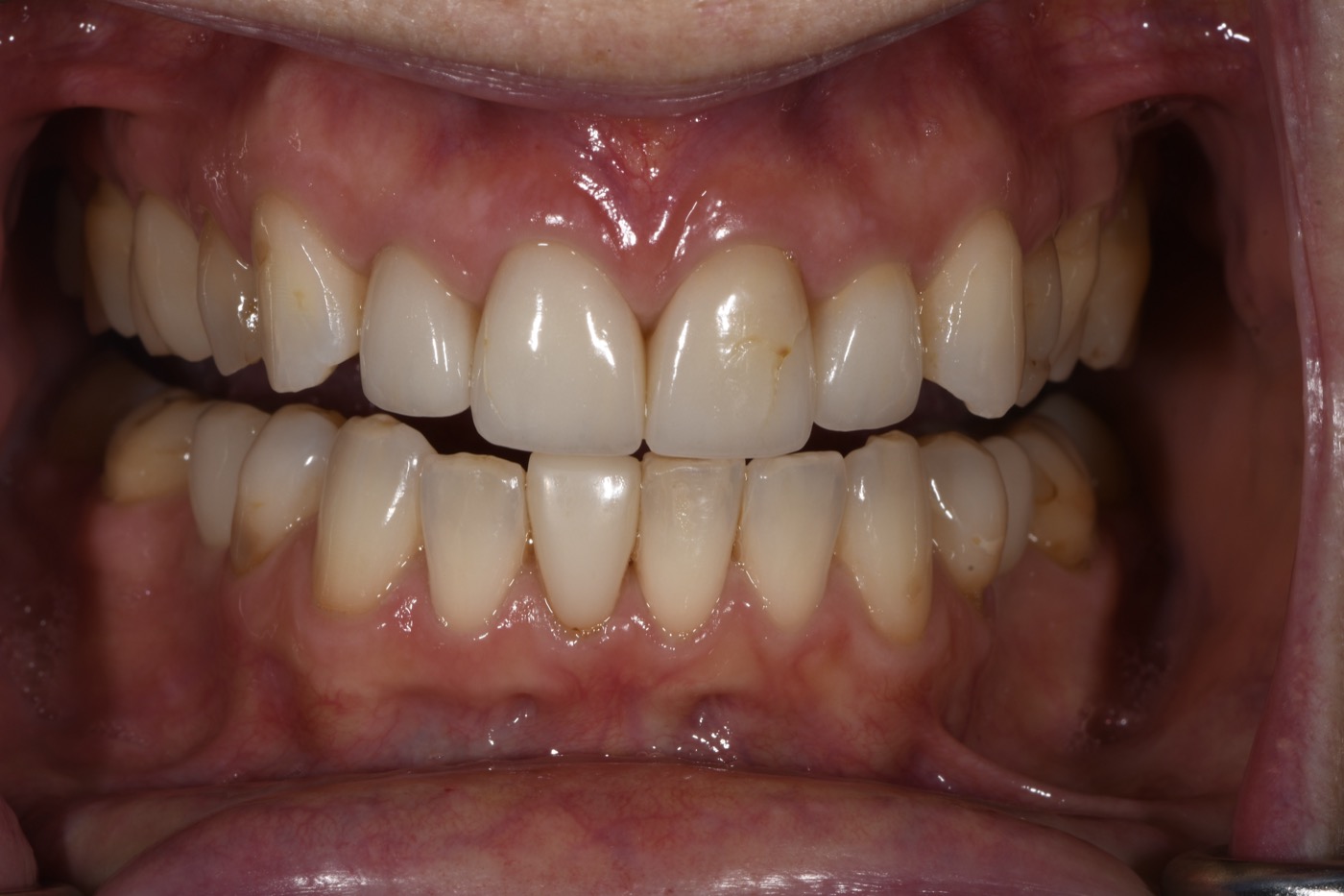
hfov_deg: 16.1
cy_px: 448
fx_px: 4740
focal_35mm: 127
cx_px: 672
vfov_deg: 10.8
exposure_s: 1/60
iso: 100
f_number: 29
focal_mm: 85
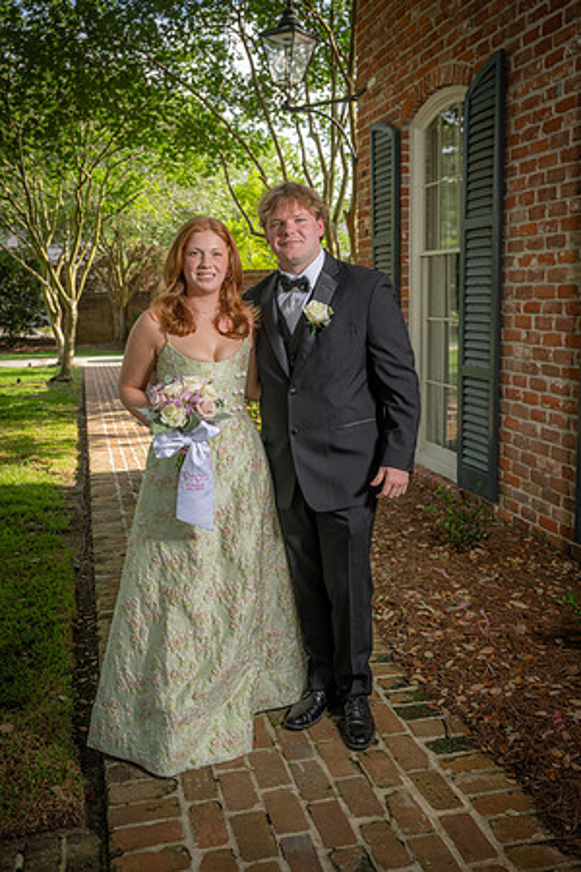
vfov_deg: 55.1
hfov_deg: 38.4
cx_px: 290
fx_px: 835
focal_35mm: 34
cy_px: 436
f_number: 5.6
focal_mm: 34.5
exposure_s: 1/160
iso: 100
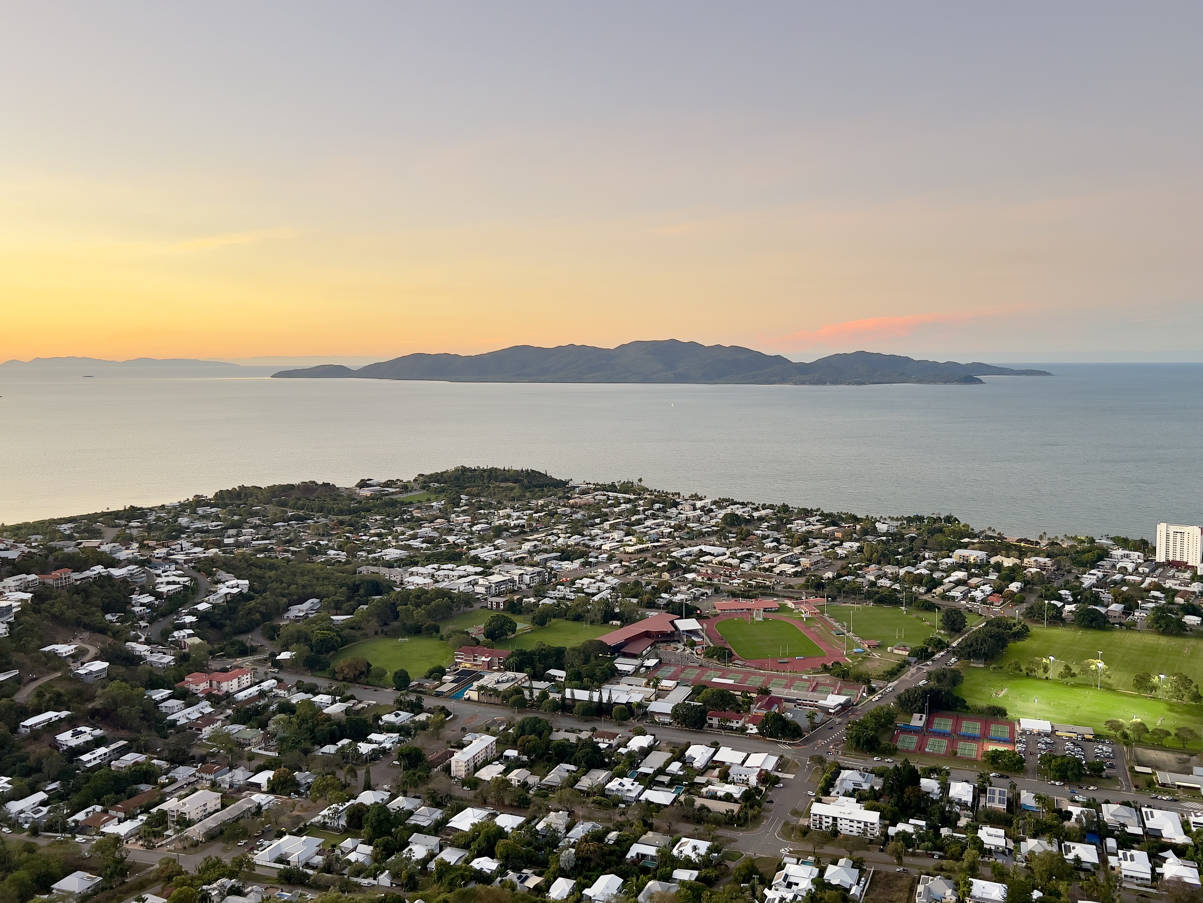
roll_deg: +0.1
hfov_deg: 61.6
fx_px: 1008
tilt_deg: -4.7
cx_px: 641
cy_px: 419
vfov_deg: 48.2
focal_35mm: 29
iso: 125
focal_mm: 5.7
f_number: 1.5
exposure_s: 1/121
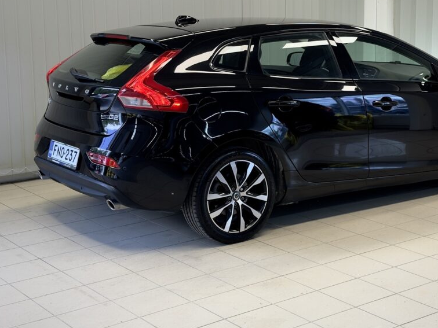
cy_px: 112
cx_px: 293
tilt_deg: -8.6
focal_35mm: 65
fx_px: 822
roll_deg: +0.5
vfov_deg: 22.5
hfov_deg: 29.6
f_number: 1.78
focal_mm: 6.76
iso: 50
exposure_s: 1/50
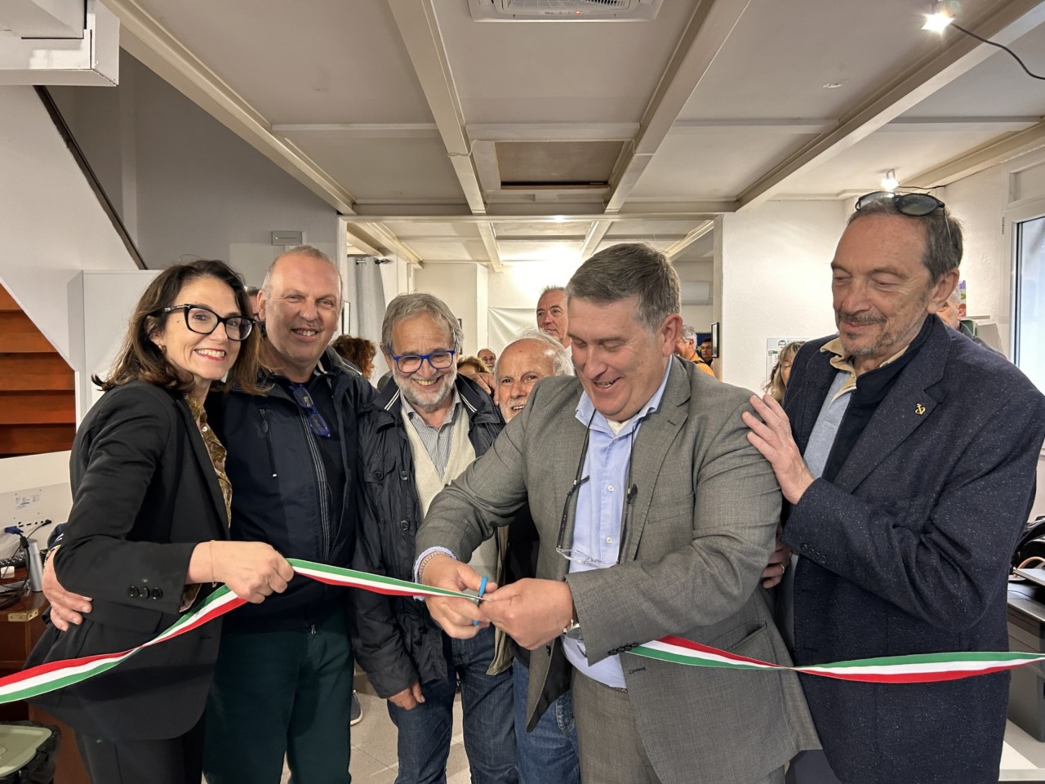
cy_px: 392
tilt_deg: -2.6
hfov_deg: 67.3
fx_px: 785
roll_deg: +0.5
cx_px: 522
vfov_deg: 53.1
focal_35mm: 26
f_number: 1.5
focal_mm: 5.7
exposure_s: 1/50
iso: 200
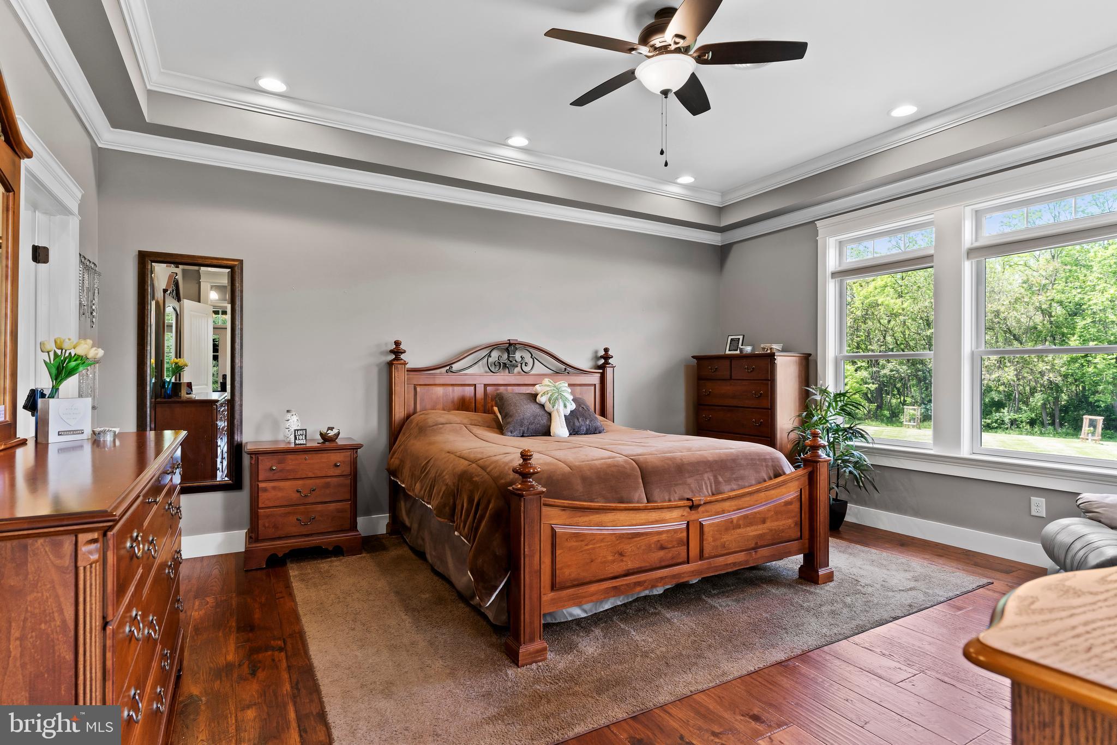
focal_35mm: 18
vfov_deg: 67.4
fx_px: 558
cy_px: 372
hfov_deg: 90.0
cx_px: 558
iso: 500
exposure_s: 1/10
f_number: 8
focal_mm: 18
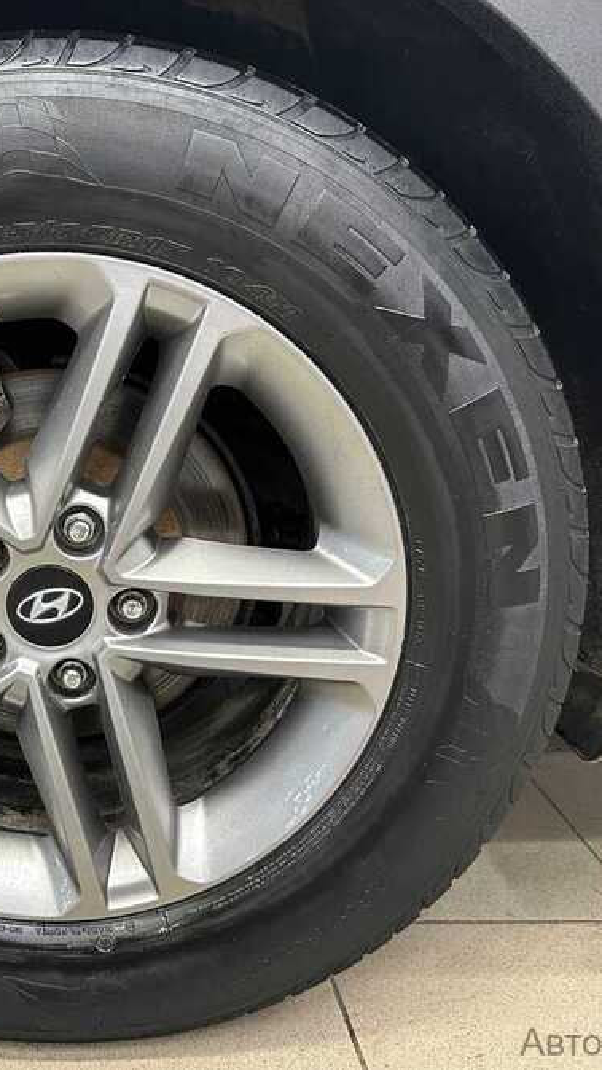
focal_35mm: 35
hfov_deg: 32.0
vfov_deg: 56.6
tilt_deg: -17.9
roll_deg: +0.3
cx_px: 57
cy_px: 536
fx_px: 993
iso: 500
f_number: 1.78
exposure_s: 1/50
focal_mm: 6.86
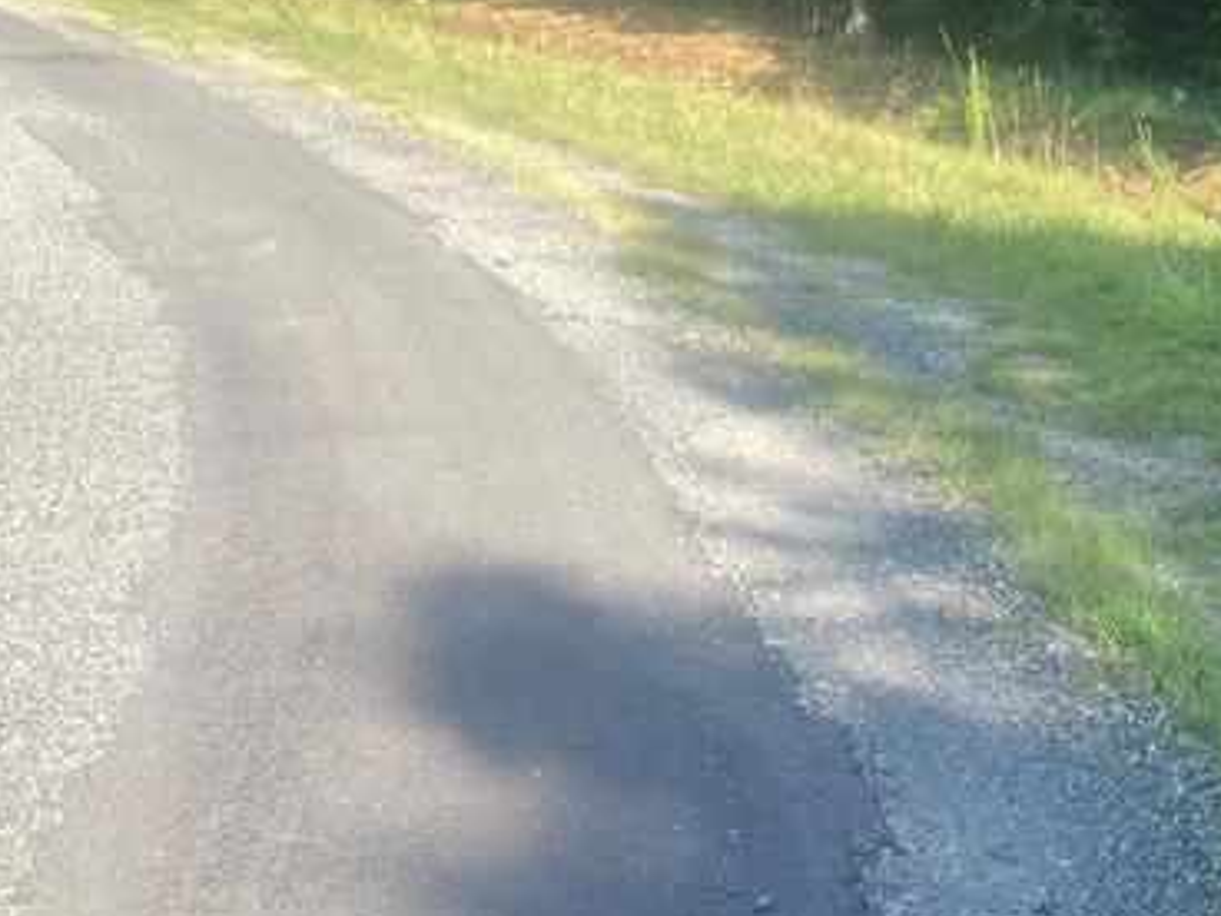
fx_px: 2751
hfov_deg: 24.5
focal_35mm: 78
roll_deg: +0.3
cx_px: 1045
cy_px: 33
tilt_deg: -2.7
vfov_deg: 18.5
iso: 20
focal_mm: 3.99
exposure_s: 1/489
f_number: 1.8
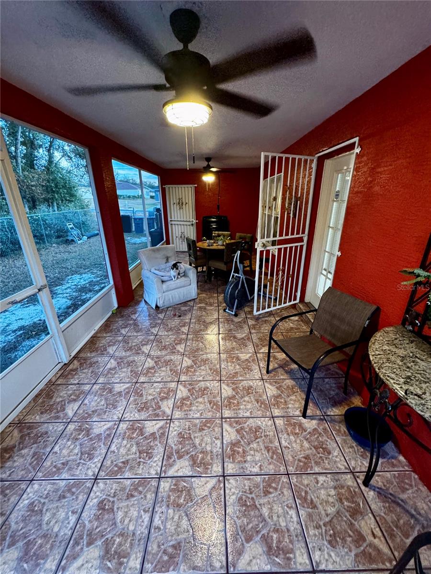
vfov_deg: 102.1
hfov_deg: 85.7
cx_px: 216
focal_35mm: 14
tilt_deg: -21.9
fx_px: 232
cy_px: 287
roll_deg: +1.0
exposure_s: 1/60
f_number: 2.2
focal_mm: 2.22
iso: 640
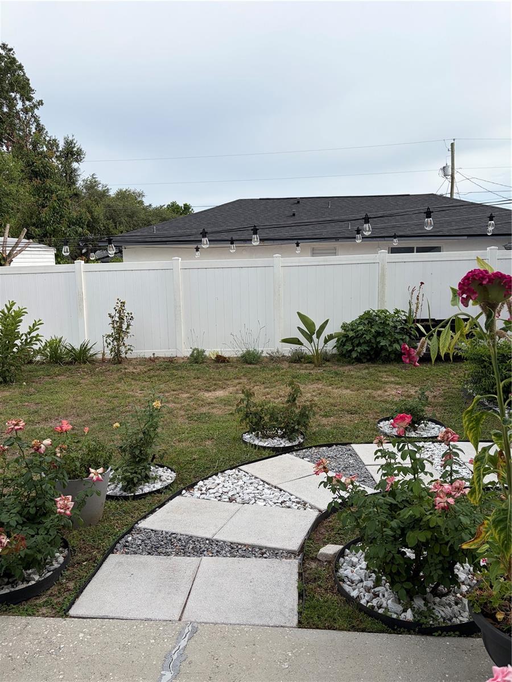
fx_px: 513
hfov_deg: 53.1
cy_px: 341
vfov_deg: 67.3
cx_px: 256
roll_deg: +0.4
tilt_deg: -7.3
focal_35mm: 26
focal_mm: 5.96
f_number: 1.6
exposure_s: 1/2451
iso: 50
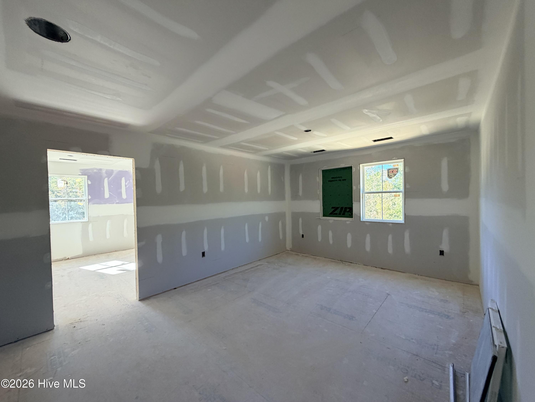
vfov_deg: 85.7
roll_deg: +1.4
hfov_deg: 102.1
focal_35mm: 14
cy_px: 201
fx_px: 216
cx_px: 268
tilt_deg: +1.0
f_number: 2.2
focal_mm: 2.22
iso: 160
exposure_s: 1/121
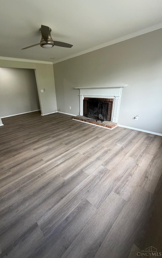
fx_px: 106
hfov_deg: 74.0
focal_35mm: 15
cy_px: 130
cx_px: 65
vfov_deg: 101.5
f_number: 2.2
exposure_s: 1/121
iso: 320
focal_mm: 2.22
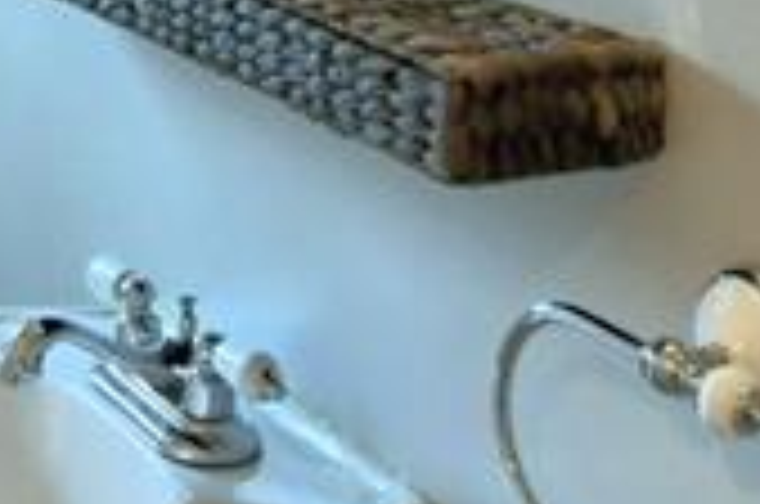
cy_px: -428
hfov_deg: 21.7
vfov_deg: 13.3
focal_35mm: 91
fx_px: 1917
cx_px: 18
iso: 360
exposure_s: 1/125
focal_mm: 10
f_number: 4.5
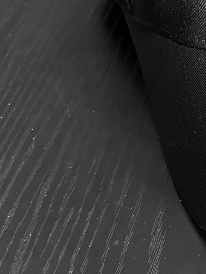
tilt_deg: -45.3
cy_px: -14
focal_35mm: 74
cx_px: 277
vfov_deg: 24.8
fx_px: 587
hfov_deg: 18.4
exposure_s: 1/40
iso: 640
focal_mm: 5.1
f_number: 1.6
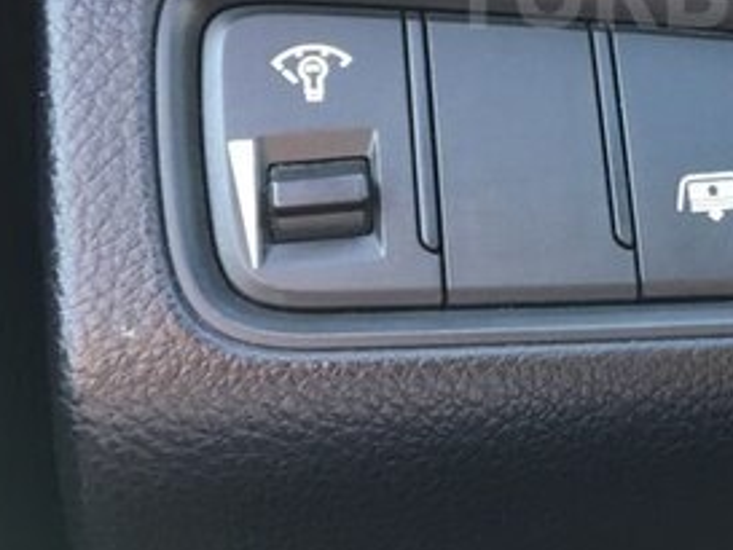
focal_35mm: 70
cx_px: 722
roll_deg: -5.6
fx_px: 1483
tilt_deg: -24.0
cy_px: -12
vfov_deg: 20.3
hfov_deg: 26.4
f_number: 2.2
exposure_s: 1/33
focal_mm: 4.15
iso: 80
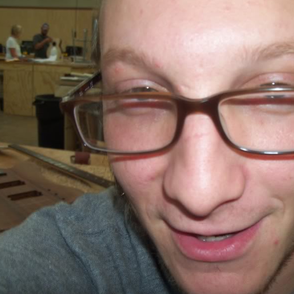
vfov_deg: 40.0
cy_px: 146
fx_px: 404
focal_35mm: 42
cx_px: 171
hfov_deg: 39.9
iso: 100
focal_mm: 6.3
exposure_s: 1/30
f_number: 3
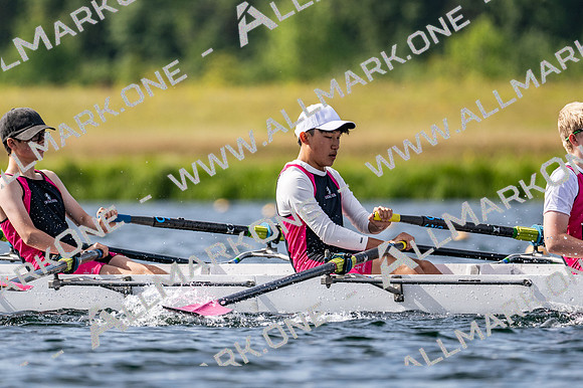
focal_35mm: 600
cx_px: 292
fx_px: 9711
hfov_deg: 3.4
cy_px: 194
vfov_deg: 2.3
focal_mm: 400
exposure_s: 1/2500
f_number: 4.5
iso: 200
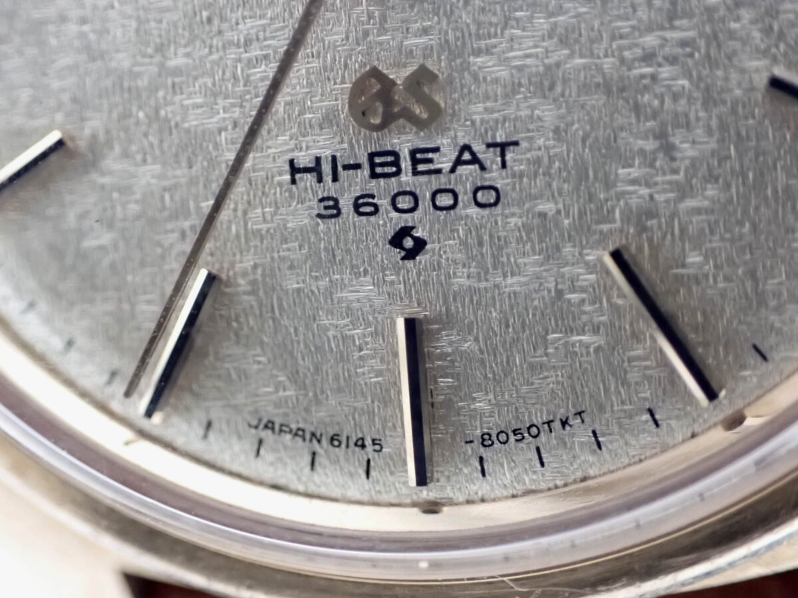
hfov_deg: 35.5
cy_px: 299
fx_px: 1245
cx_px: 399
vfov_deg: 27.0
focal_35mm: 54
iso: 1600
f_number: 3.3
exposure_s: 1/40
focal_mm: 9.65
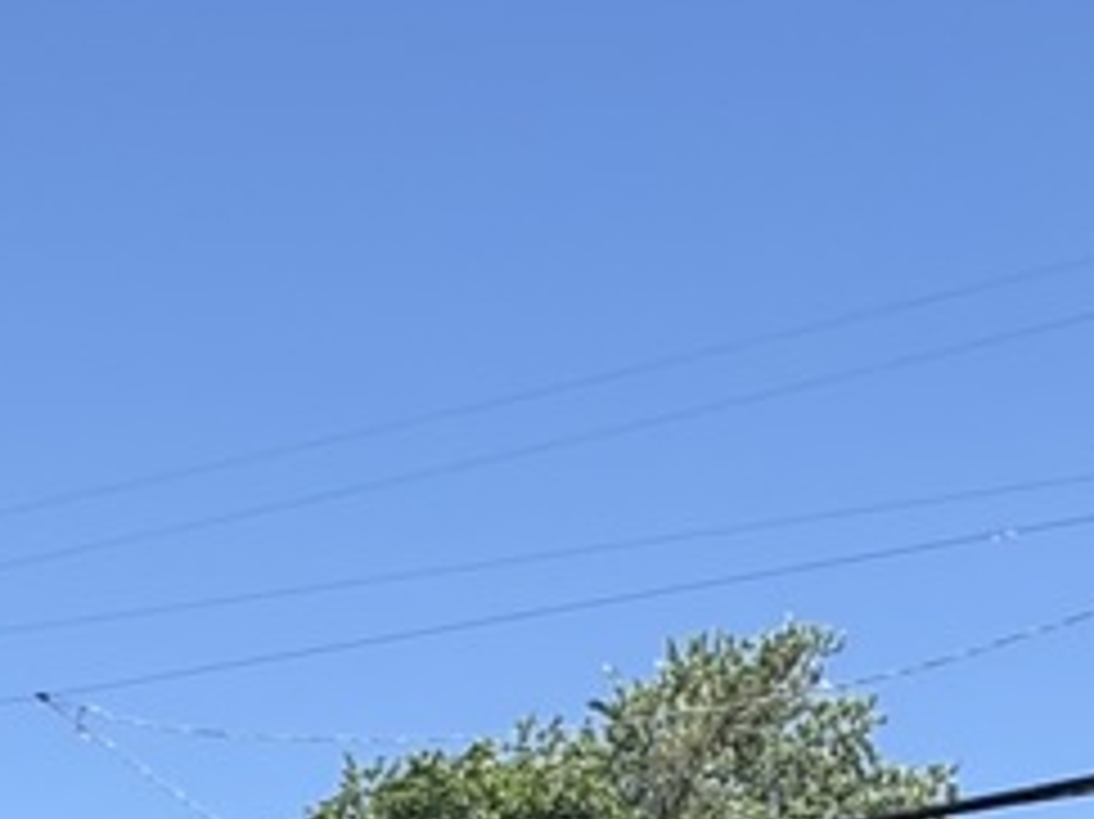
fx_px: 2622
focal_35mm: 83
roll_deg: +0.6
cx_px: 297
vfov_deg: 14.8
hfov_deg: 23.4
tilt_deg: -1.7
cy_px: 1611
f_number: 2.2
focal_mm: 2.22
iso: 40
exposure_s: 1/1299
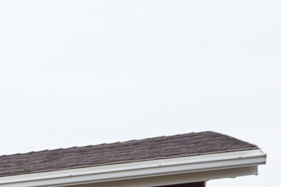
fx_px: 1490
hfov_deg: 9.0
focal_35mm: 191
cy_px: 539
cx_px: -520
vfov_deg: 6.6
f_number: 4.5
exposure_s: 1/80
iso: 100
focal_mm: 29
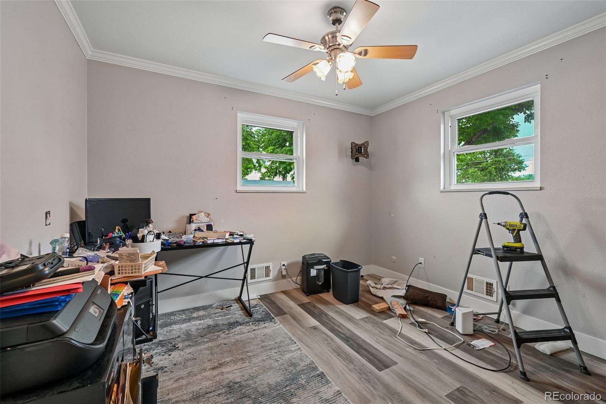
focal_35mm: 15
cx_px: 303
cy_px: 202
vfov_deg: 77.3
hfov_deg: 100.4
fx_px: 252
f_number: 10
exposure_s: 1/8
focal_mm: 15
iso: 400
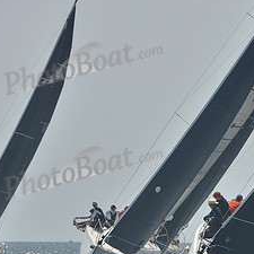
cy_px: 213
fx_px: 4010
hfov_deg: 3.6
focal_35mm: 483
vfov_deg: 3.6
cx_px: 222
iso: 280
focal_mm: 220
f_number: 8
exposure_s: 1/1250
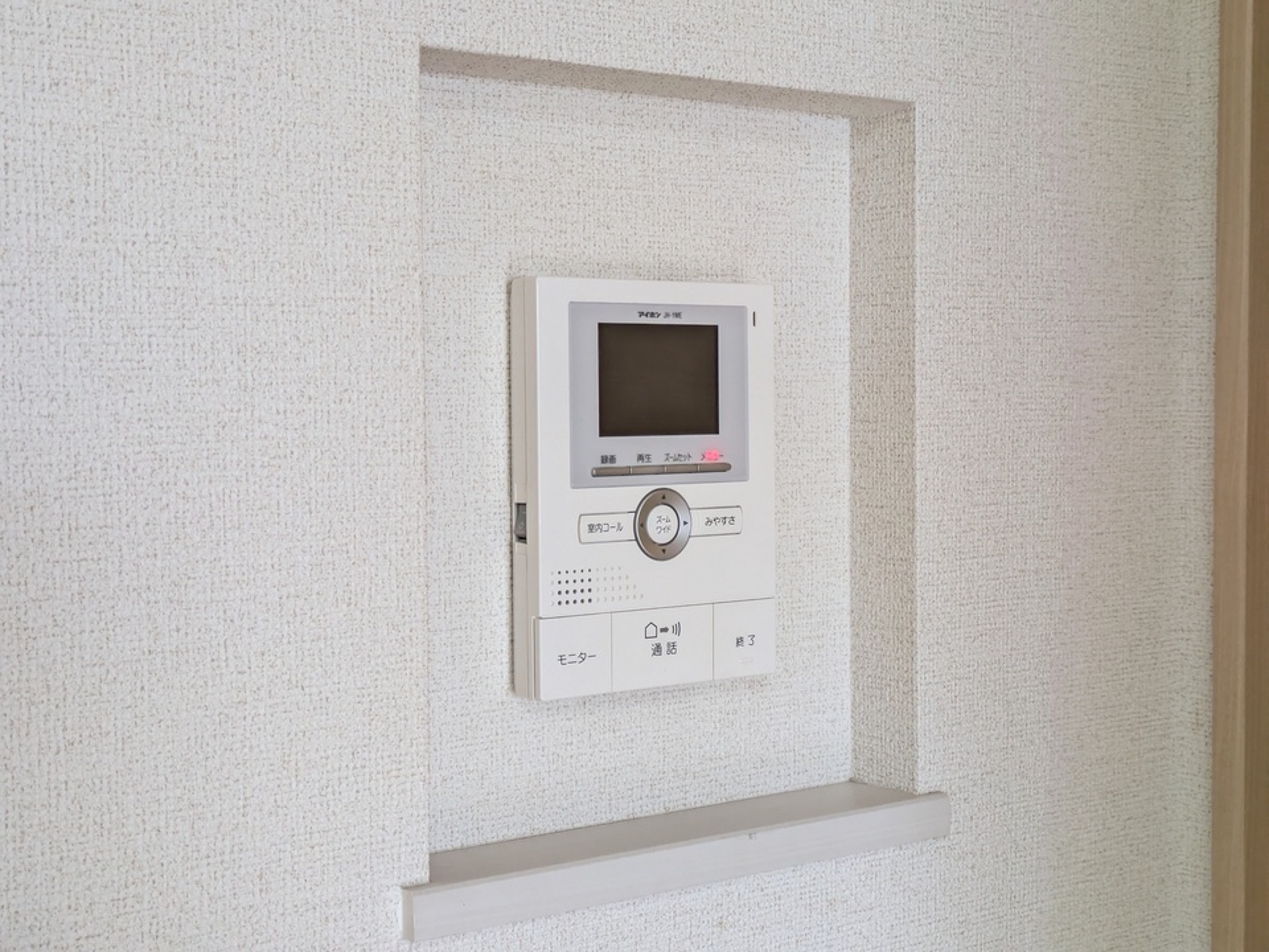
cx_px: 634
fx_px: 1870
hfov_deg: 37.5
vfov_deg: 28.6
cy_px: 476
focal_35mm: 51
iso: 129
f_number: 1.89
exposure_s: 1/120
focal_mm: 5.43
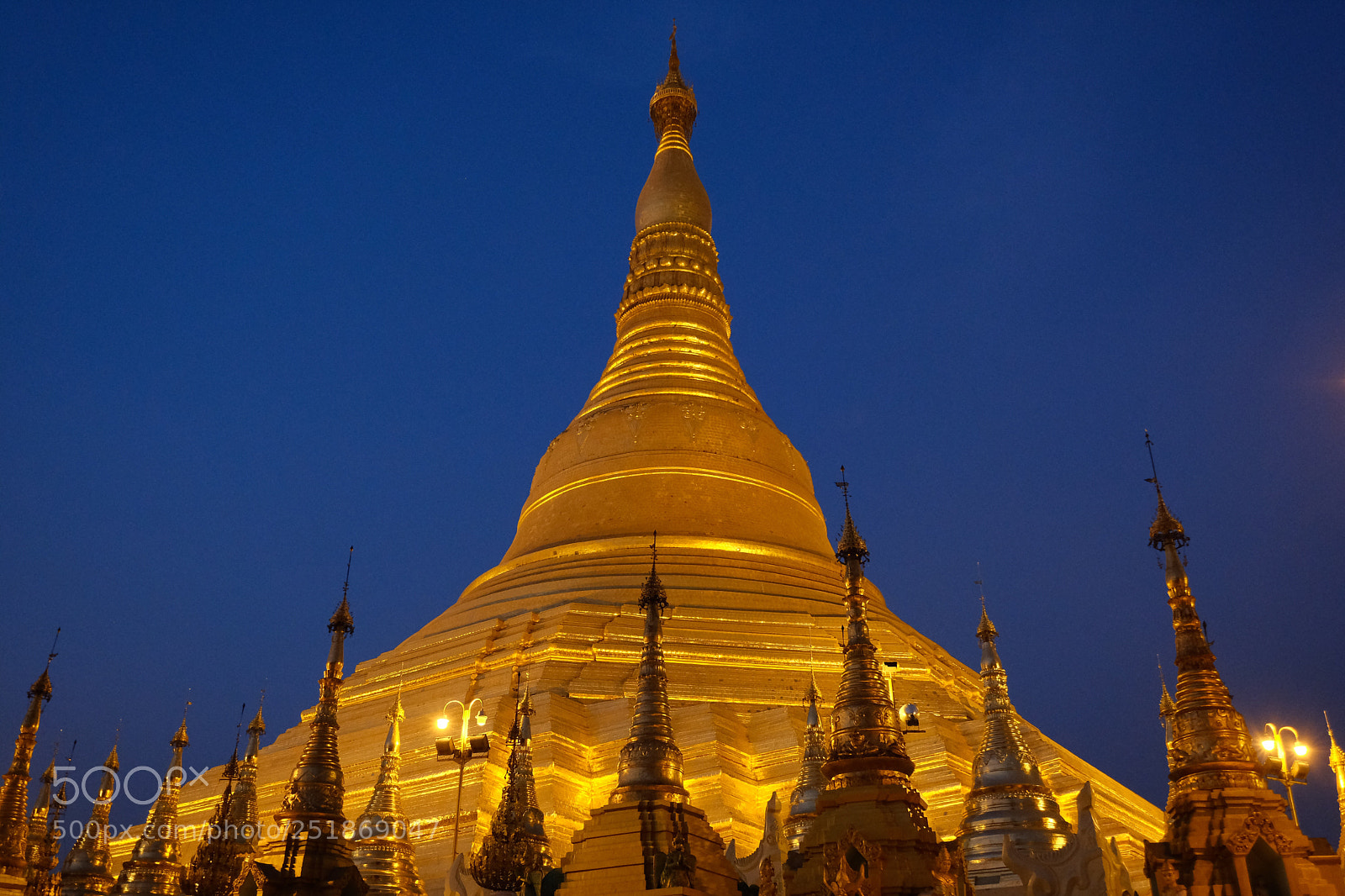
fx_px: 1233
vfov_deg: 40.0
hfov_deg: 57.2
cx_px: 672
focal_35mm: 33
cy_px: 448
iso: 3200
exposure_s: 1/60
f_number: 4
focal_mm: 21.9
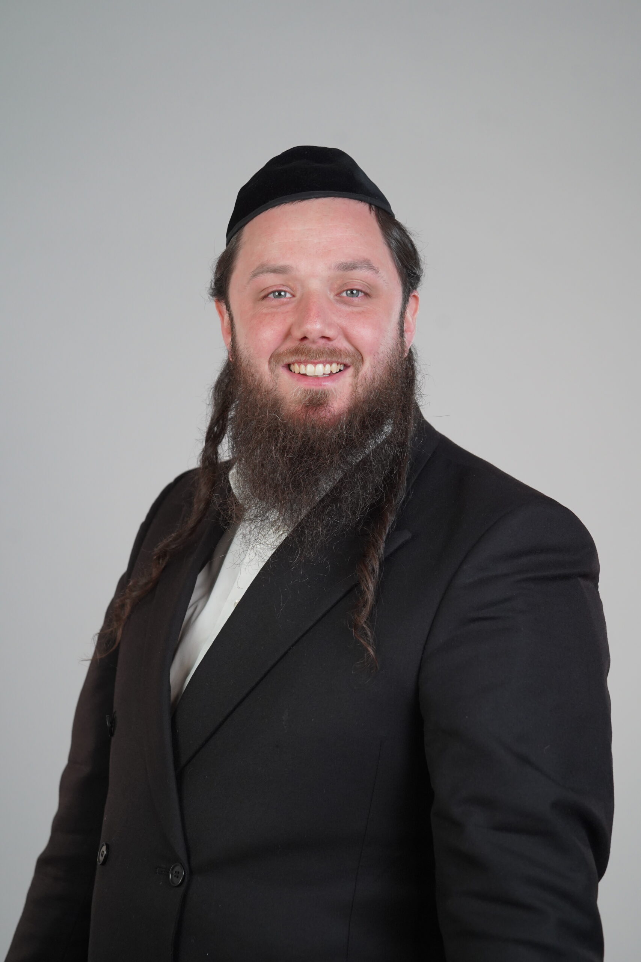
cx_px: 320
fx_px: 2857
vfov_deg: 19.1
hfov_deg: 12.8
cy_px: 481
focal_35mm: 107
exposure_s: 1/160
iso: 1600
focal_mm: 107
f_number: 5
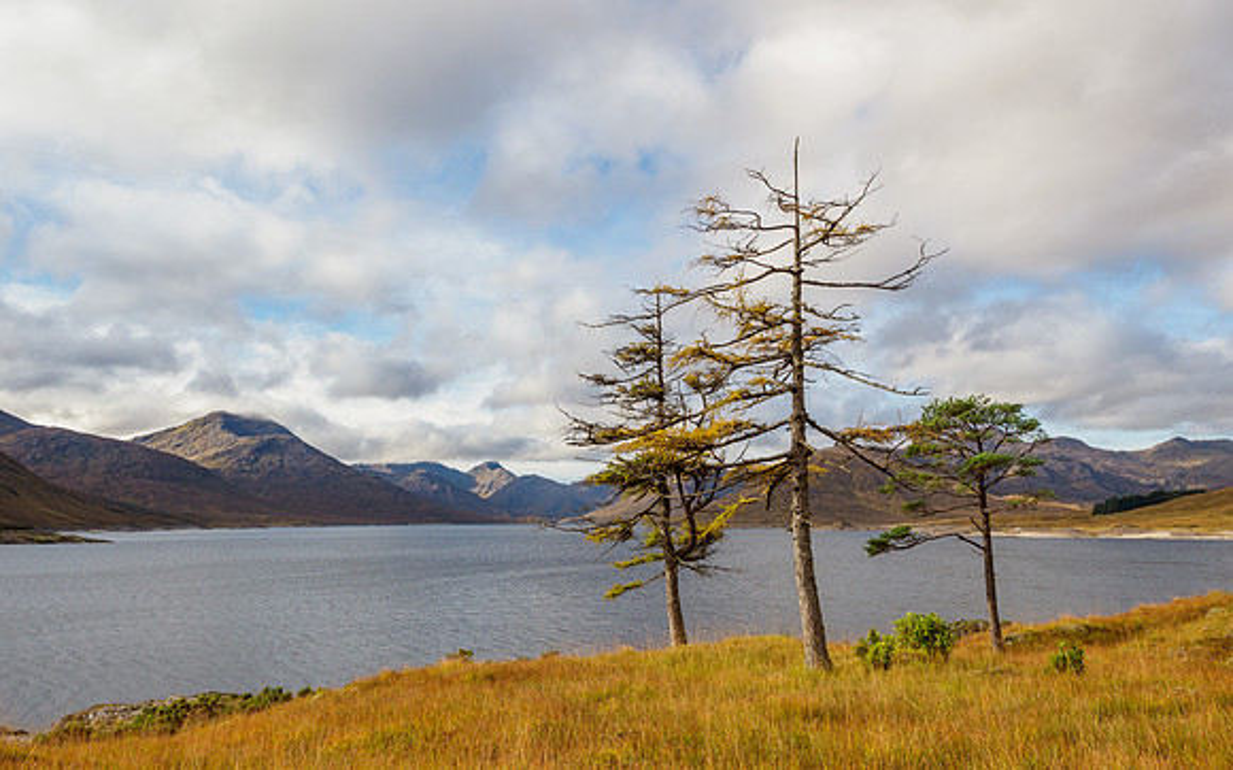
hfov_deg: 63.5
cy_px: 450
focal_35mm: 30
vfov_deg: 42.1
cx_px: 616
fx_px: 997
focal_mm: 14
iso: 200
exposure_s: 1/160
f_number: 7.1
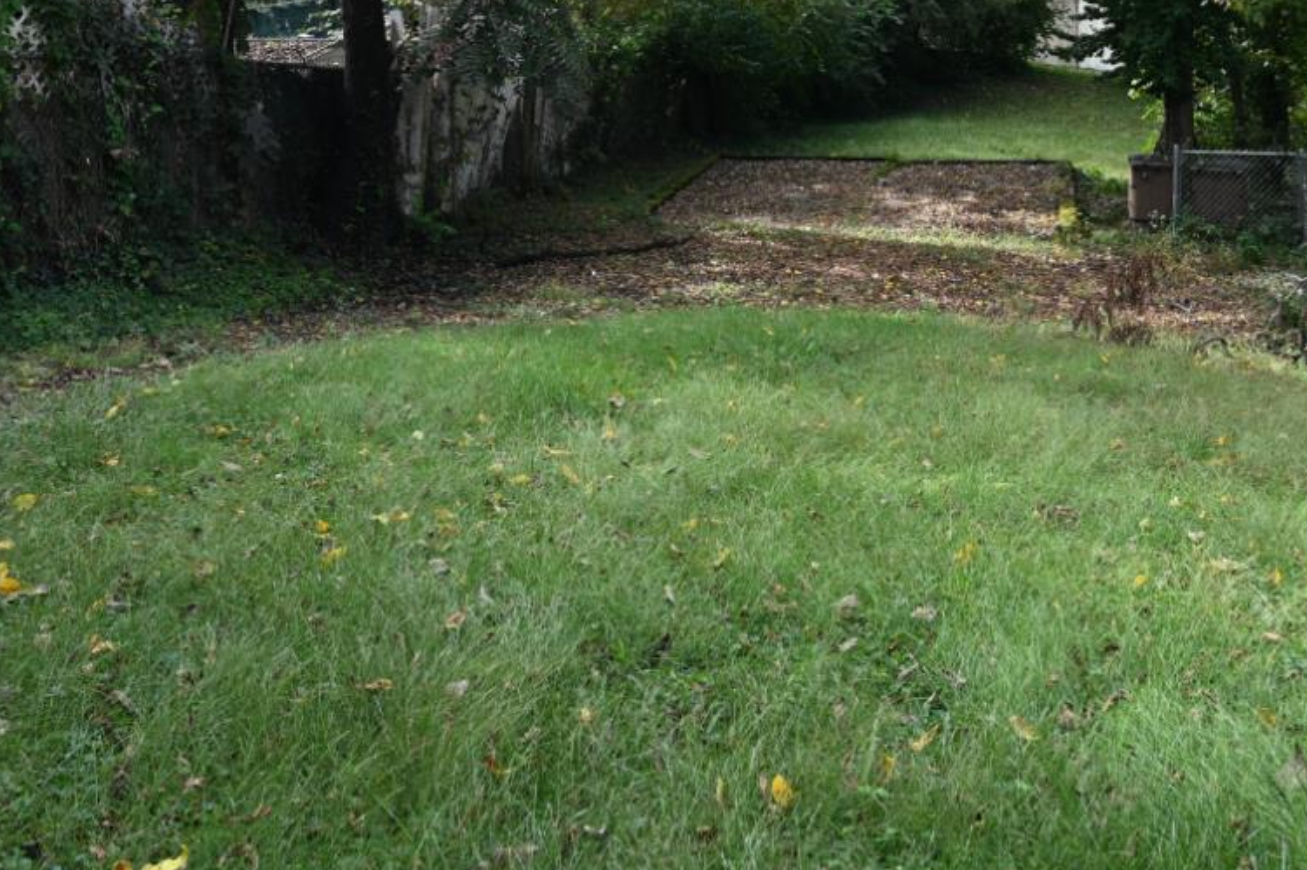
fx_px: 1741
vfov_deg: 26.9
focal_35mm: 48
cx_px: 742
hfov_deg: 41.1
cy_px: 52
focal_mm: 24
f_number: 5
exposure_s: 1/100
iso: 100
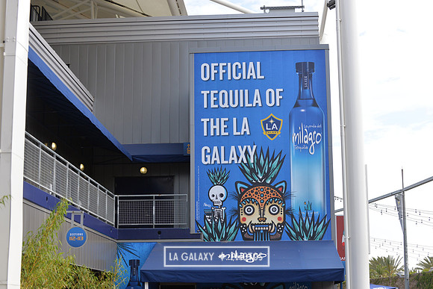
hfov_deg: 28.8
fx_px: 842
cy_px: 144
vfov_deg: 19.5
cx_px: 216
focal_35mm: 70
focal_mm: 70
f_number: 5
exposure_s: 1/1600
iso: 640
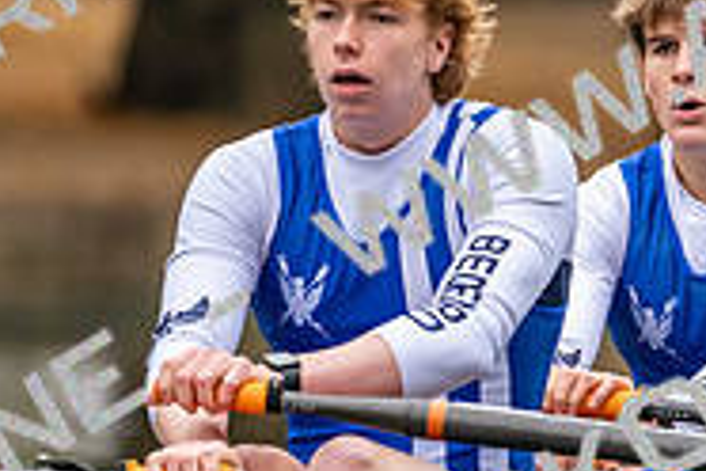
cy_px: 287
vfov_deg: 1.1
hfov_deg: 1.7
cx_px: 782
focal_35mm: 1245
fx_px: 24414
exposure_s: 1/2000
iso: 2500
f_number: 4.5
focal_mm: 400
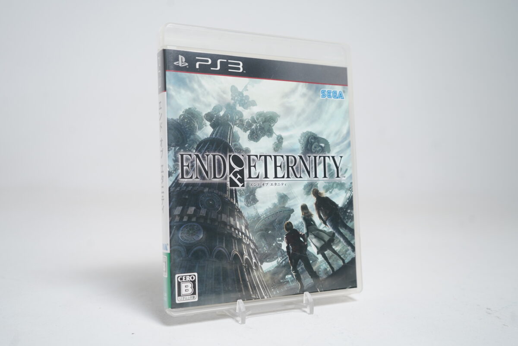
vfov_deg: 36.9
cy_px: 173
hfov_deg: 53.1
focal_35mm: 36
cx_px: 259
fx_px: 518
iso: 640
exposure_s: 1/40
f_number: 5
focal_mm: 36
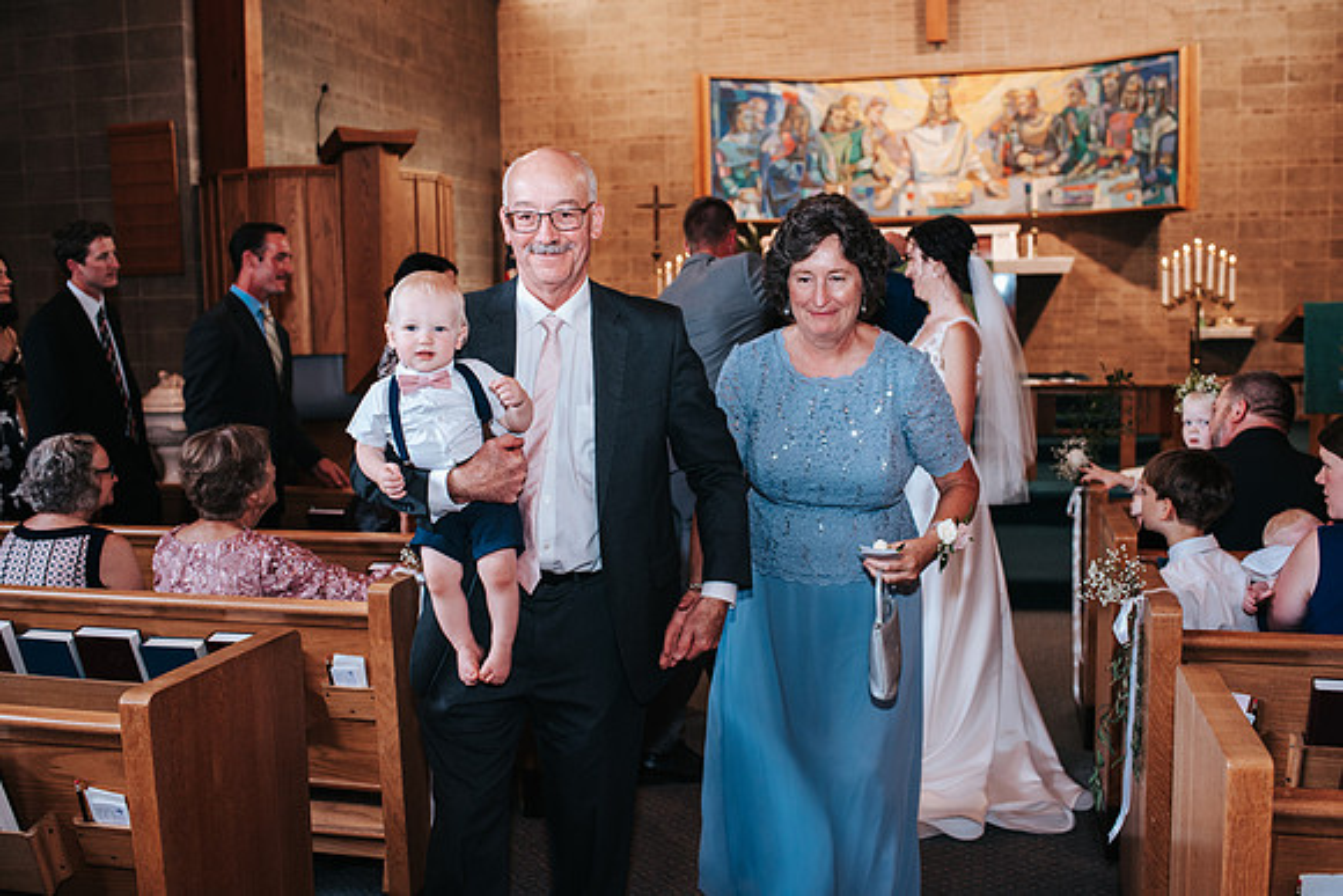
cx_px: 672
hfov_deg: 54.4
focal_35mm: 35
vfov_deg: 37.9
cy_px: 448
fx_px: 1306
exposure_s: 1/125
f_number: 3.2
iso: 1000
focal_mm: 35
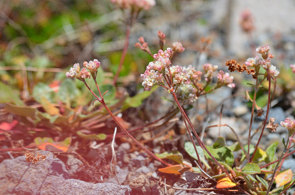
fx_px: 2392
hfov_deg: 7.1
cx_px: 148
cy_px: 98
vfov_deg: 4.7
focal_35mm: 292
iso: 400
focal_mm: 195
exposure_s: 1/1600
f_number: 7.1
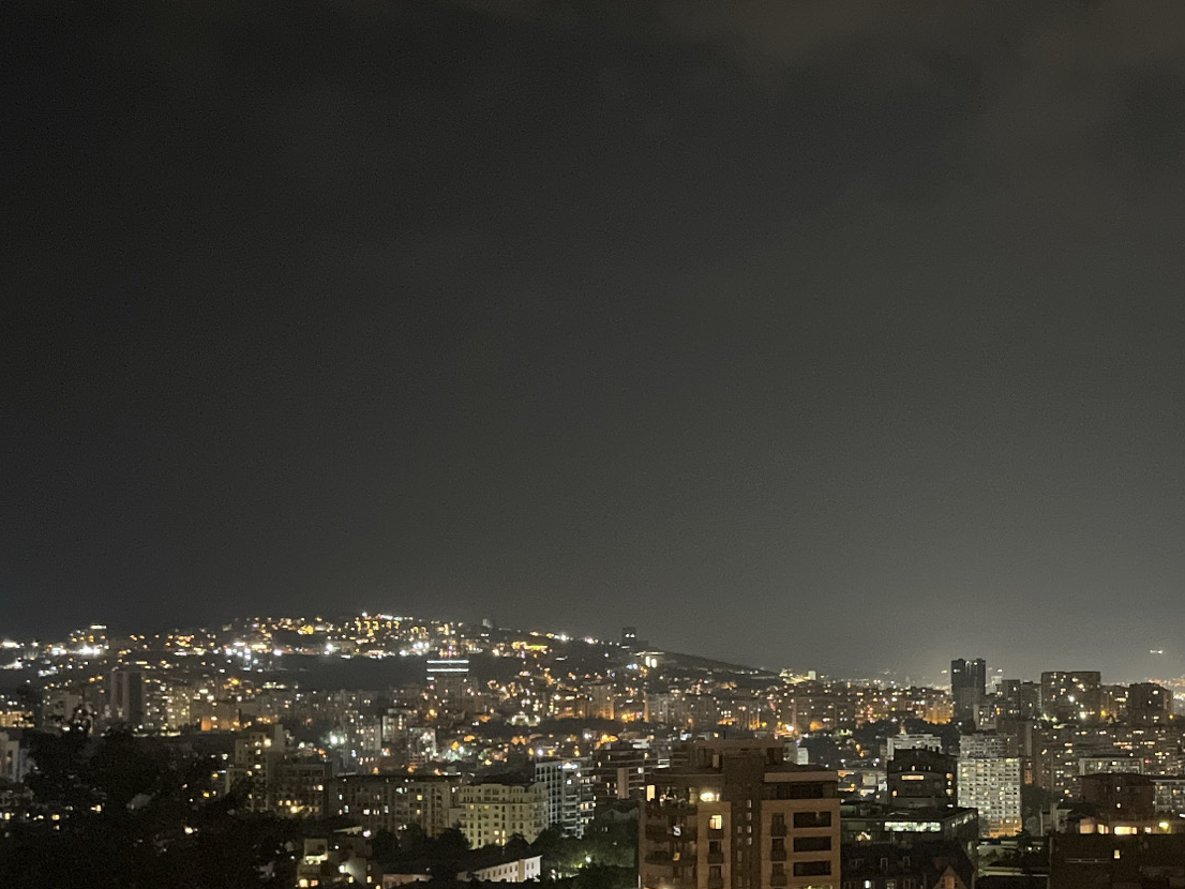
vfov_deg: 30.5
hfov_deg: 38.3
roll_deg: +0.2
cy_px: 649
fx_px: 1609
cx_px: 1008
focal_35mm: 47
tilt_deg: +0.7
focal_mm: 5.1
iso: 5000
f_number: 1.6
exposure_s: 1/17
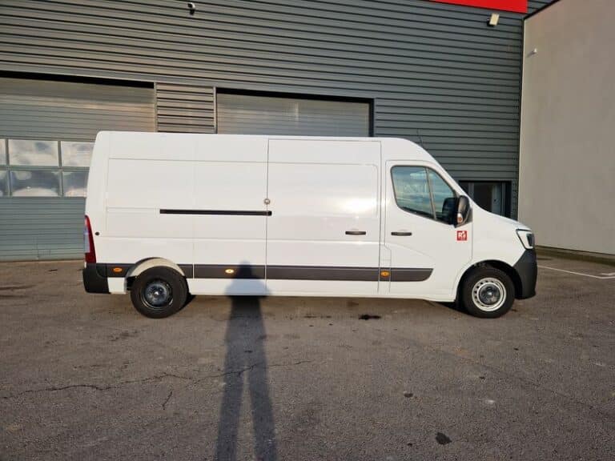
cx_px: 308
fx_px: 409
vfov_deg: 58.9
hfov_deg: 73.9
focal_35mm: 23
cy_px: 230
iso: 50
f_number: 1.8
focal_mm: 5.4
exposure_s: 1/9804
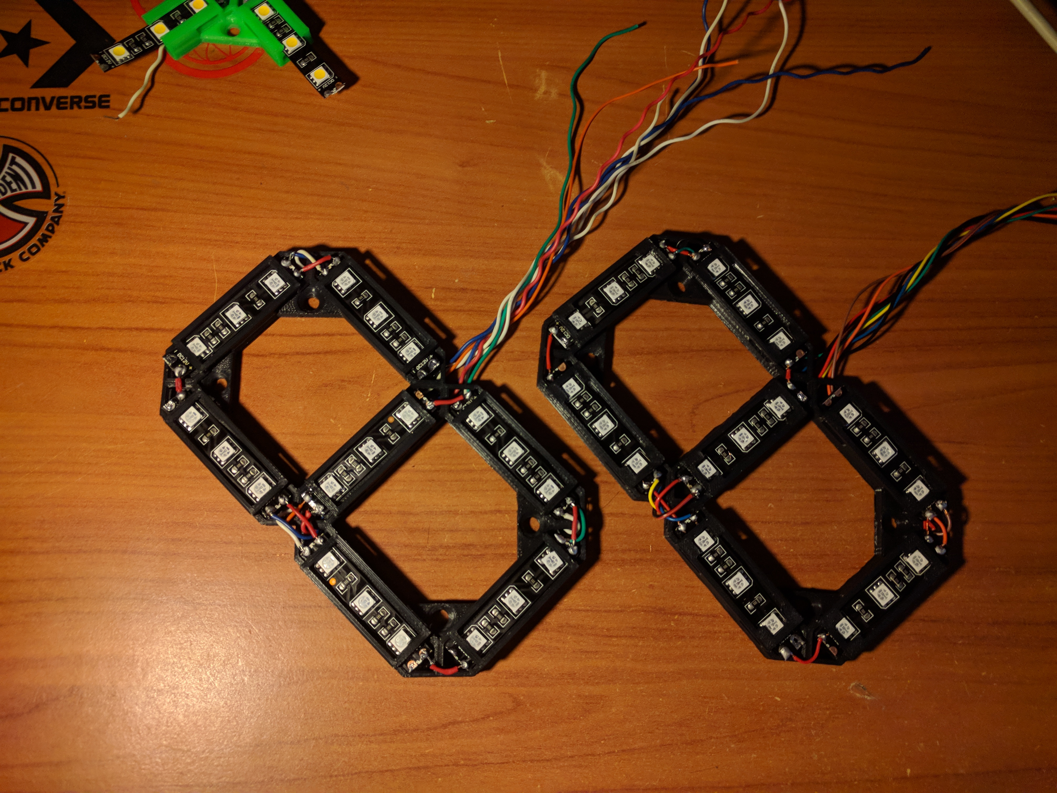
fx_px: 794
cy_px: 396
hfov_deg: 67.3
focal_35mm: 26
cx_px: 528
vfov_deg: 53.1
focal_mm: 4.67
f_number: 2
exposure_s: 1/63.8
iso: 443
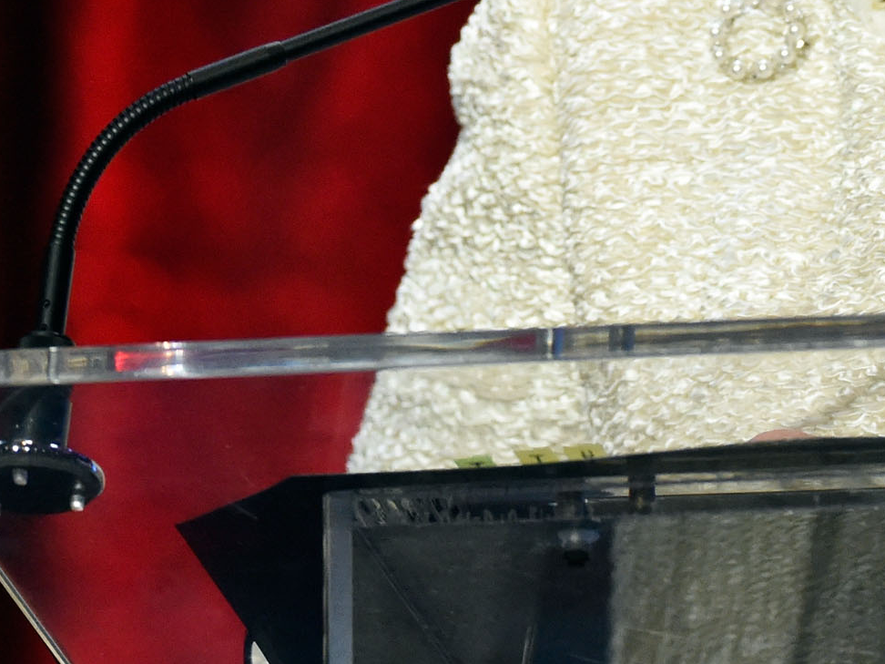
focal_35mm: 771
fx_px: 19712
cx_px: 1105
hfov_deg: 2.6
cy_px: -204
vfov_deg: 1.9
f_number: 5.6
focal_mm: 260
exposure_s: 1/640
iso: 10000
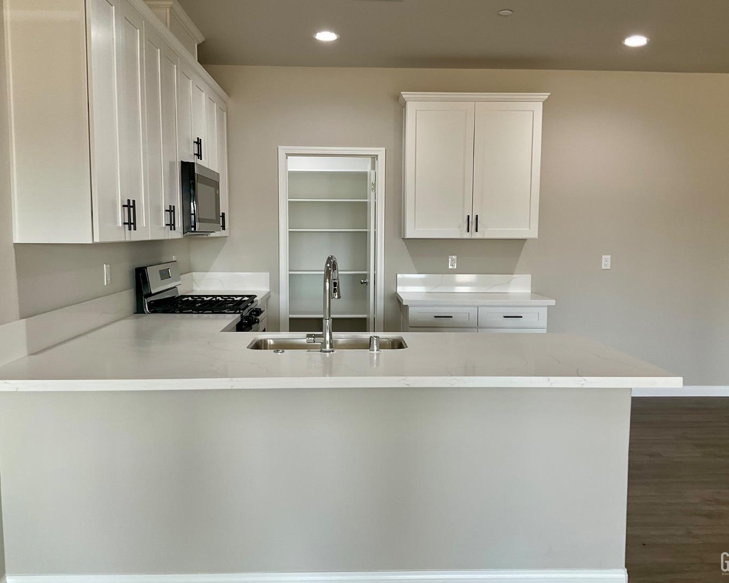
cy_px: 290
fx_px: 669
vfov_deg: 47.1
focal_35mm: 31
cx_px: 370
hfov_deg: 57.2
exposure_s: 1/60
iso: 50
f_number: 1.8
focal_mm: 3
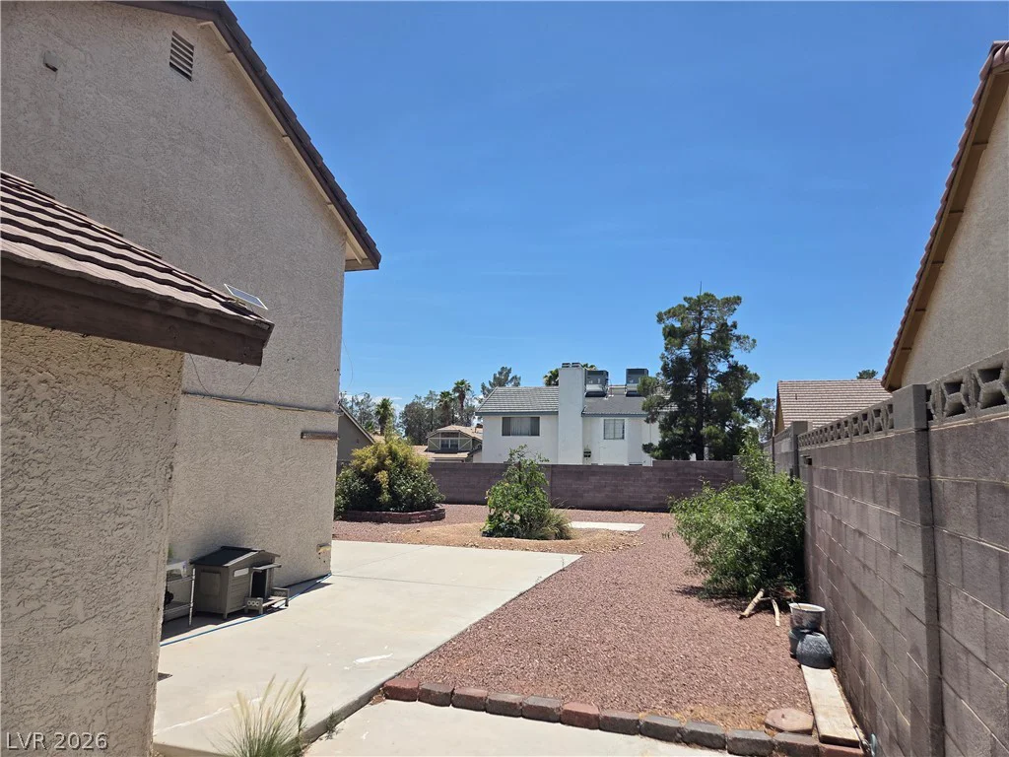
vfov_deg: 58.9
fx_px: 670
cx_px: 504
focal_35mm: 23
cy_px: 378
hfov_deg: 73.9
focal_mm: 5.4
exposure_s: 1/6839
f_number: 1.8
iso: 80
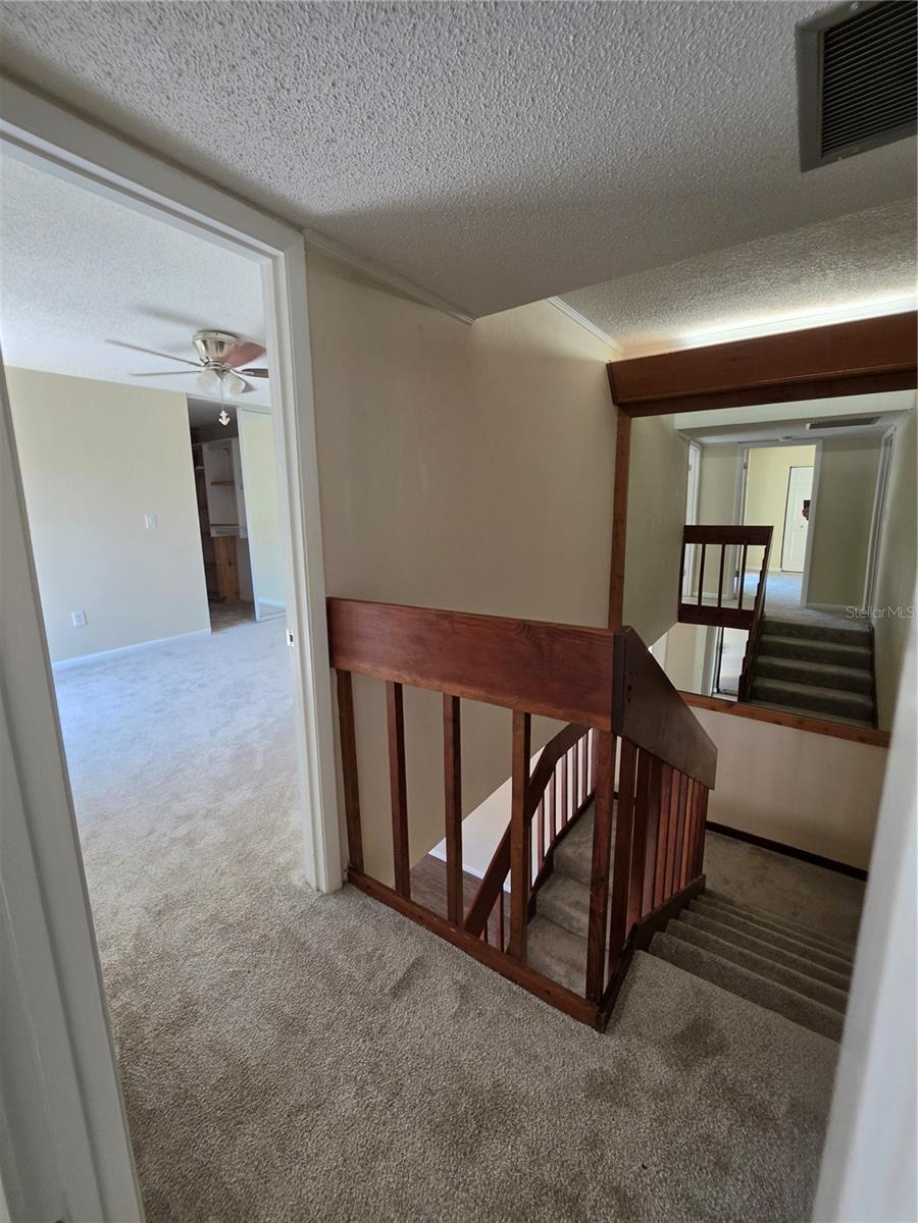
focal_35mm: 13
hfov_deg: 89.9
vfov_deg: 106.2
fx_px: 460
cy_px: 612
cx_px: 459
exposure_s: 1/120
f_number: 1.9
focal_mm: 2.2
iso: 125
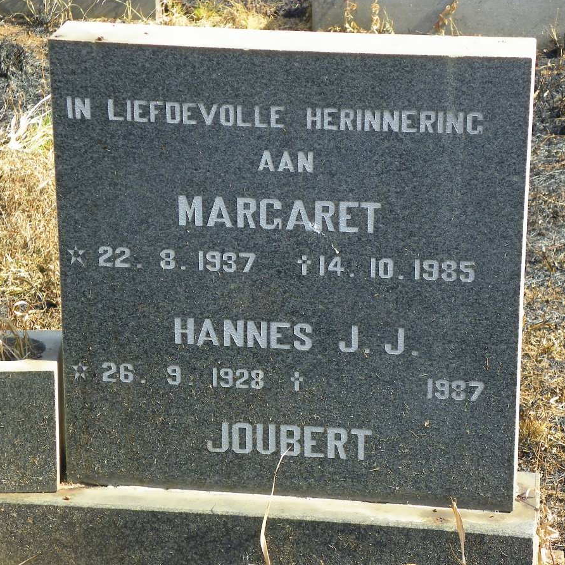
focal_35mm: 113
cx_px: 295
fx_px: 2087
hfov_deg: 15.4
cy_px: 283
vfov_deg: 15.4
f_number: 4
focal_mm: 16.9
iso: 64
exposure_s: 1/125
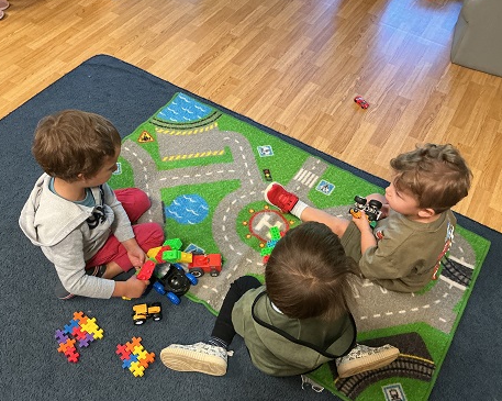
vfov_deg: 47.1
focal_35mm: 31
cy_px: 198
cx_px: 260
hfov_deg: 57.2
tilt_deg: -53.3
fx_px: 460
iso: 200
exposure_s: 1/60
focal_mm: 3
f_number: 1.8
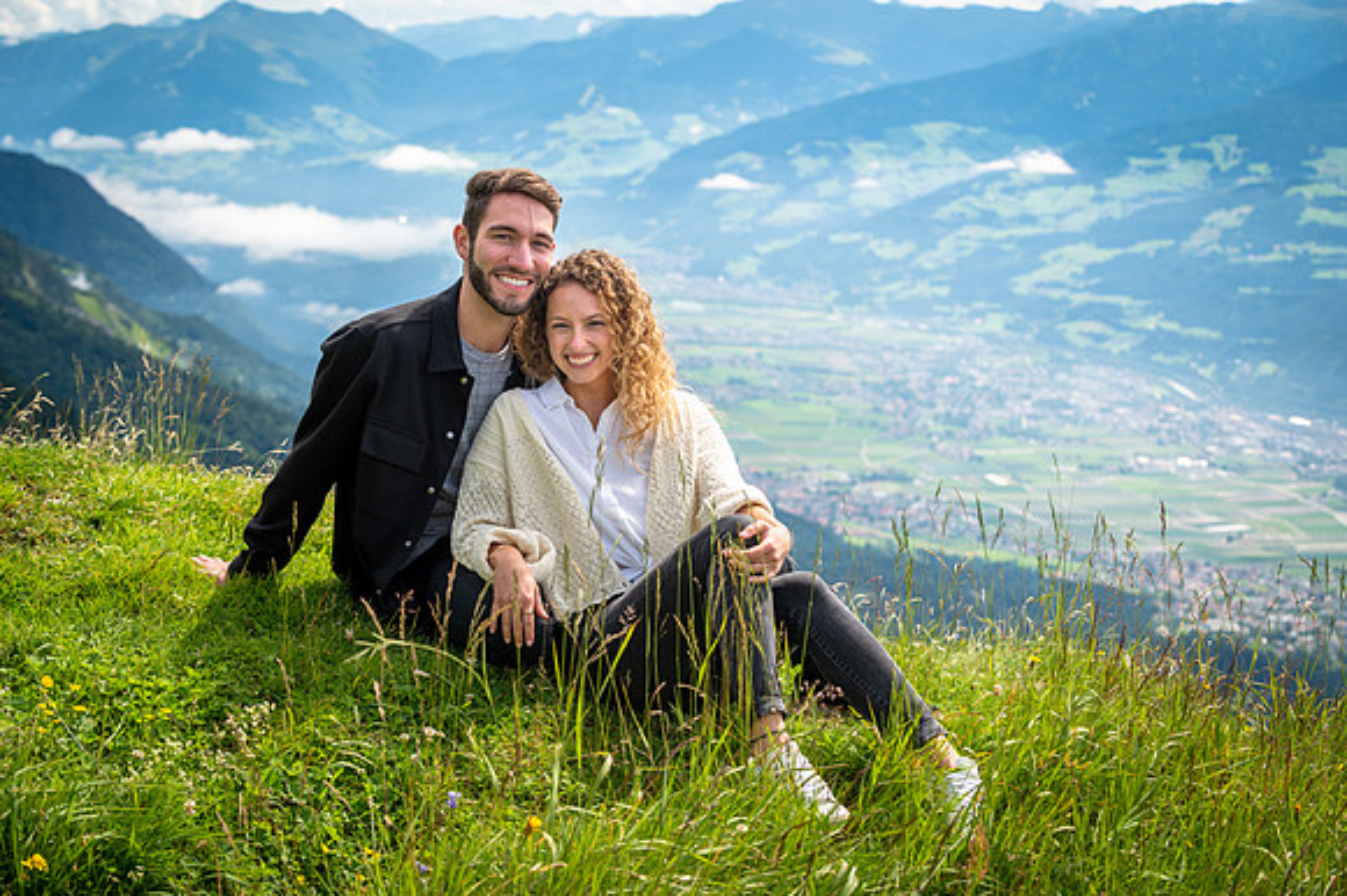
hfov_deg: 28.9
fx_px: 2618
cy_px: 448
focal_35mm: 70
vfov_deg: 19.4
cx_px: 674
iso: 100
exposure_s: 1/320
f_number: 6.3
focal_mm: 70
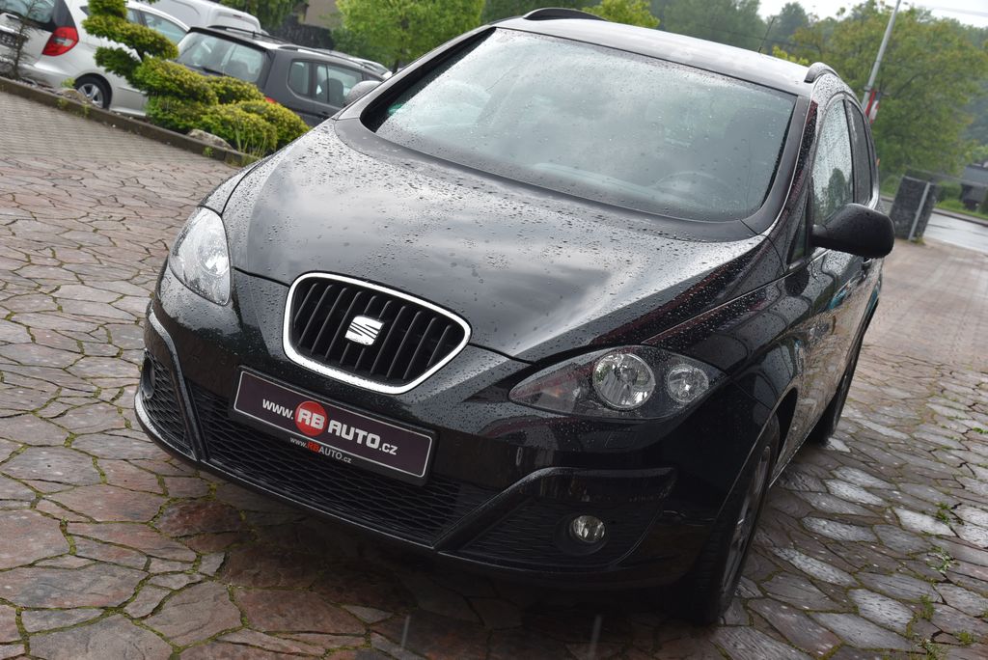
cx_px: 494
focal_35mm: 48
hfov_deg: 41.1
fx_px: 1318
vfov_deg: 28.1
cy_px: 330
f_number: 8
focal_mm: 48
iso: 500
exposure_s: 1/250
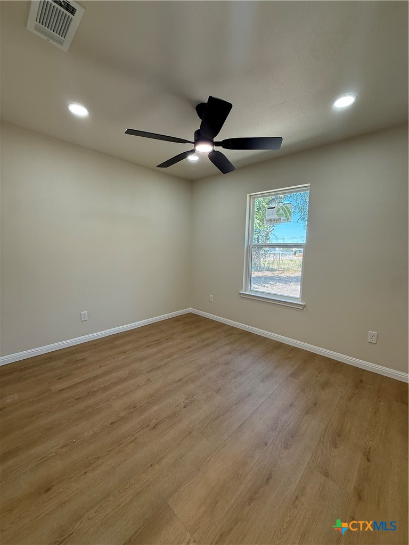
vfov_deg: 102.1
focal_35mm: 14
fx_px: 221
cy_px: 272
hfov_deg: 85.7
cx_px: 204
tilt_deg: -6.3
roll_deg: -1.2
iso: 80
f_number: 2.2
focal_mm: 2.22
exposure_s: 1/99
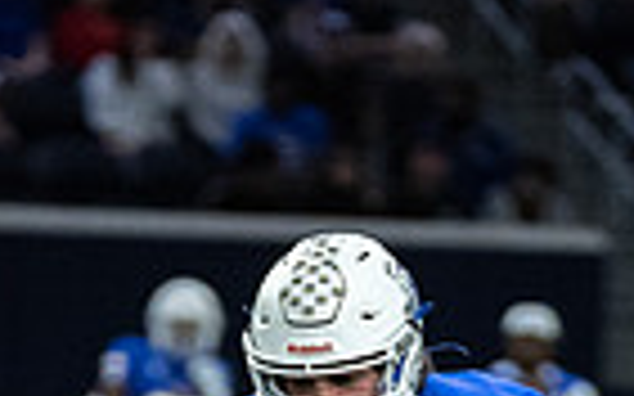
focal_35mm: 787
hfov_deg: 2.7
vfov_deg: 1.7
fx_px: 13593
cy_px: 1027
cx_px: 52
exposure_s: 1/1250
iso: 5000
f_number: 2.8
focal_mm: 147
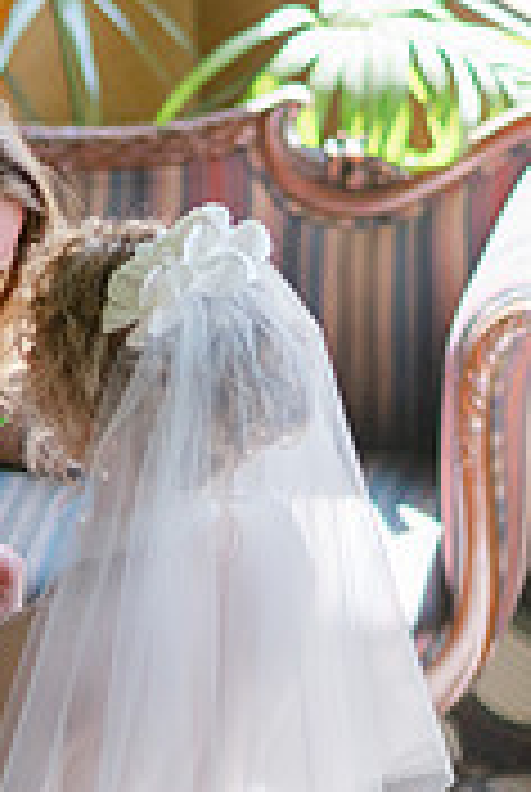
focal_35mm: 324
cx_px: -68
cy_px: 670
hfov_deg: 4.2
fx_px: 7140
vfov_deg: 6.3
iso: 400
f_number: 1.8
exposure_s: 1/640
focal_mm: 85
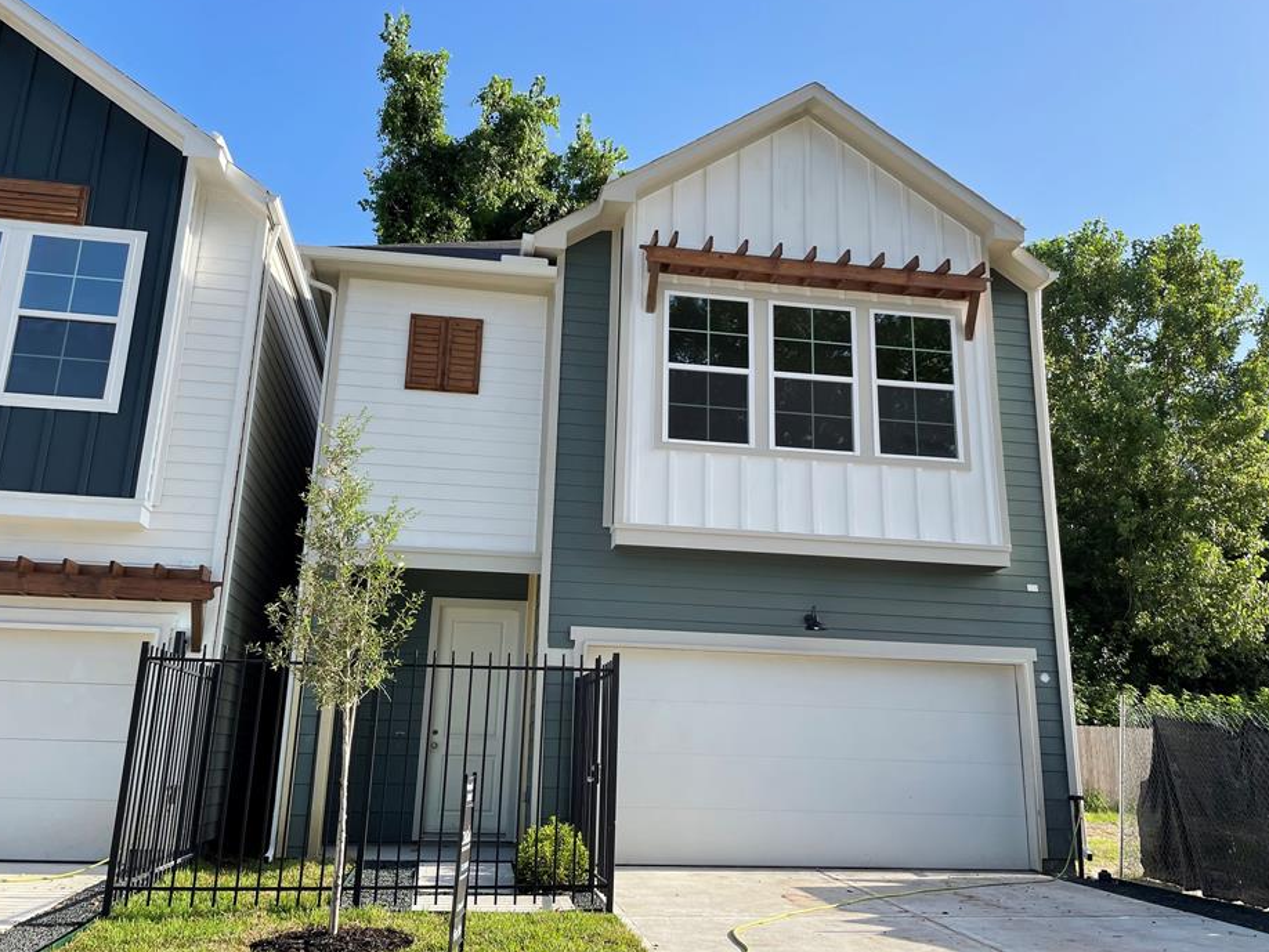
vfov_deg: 48.2
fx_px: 1063
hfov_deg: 61.6
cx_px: 626
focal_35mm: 29
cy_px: 467
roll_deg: -0.3
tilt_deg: +16.2
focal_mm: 4.2
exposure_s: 1/1490
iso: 32
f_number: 1.6
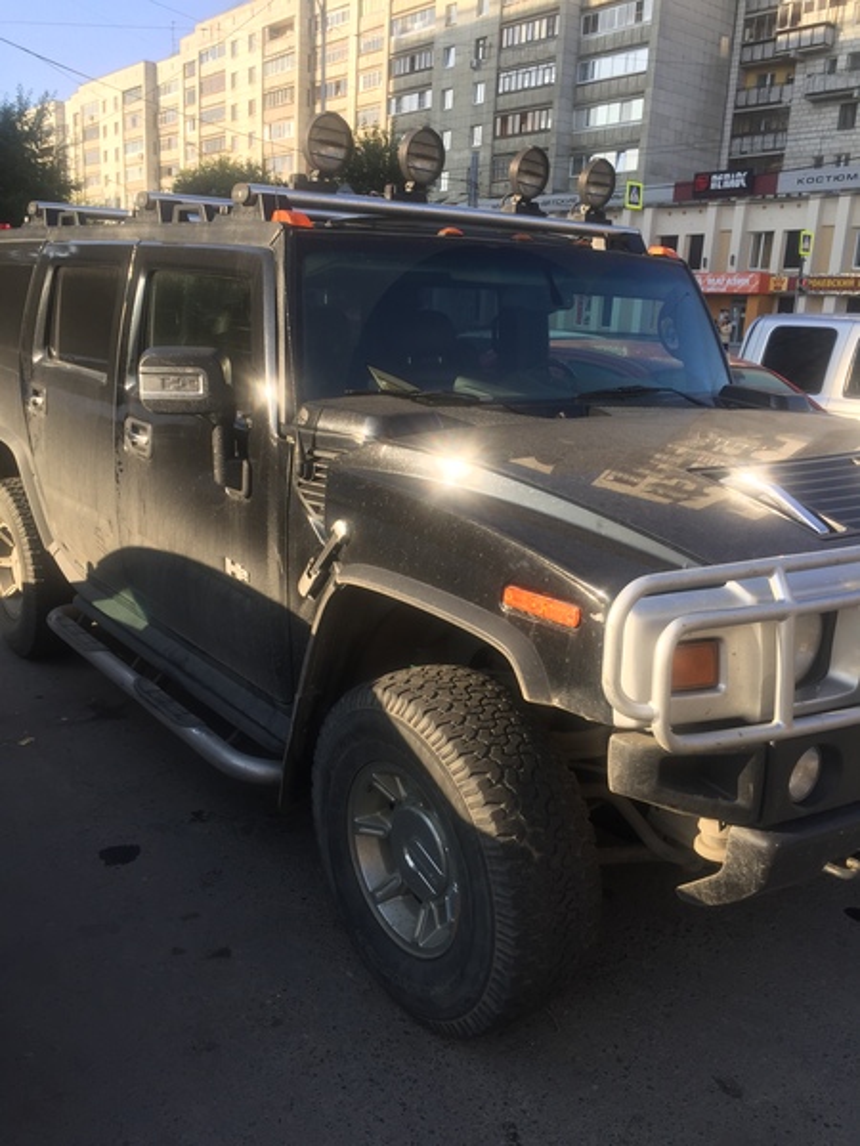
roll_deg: -3.2
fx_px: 961
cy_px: 573
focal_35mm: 29
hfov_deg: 48.2
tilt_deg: -15.0
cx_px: 430
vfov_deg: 61.7
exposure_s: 1/557
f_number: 2.2
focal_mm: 4.15
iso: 32
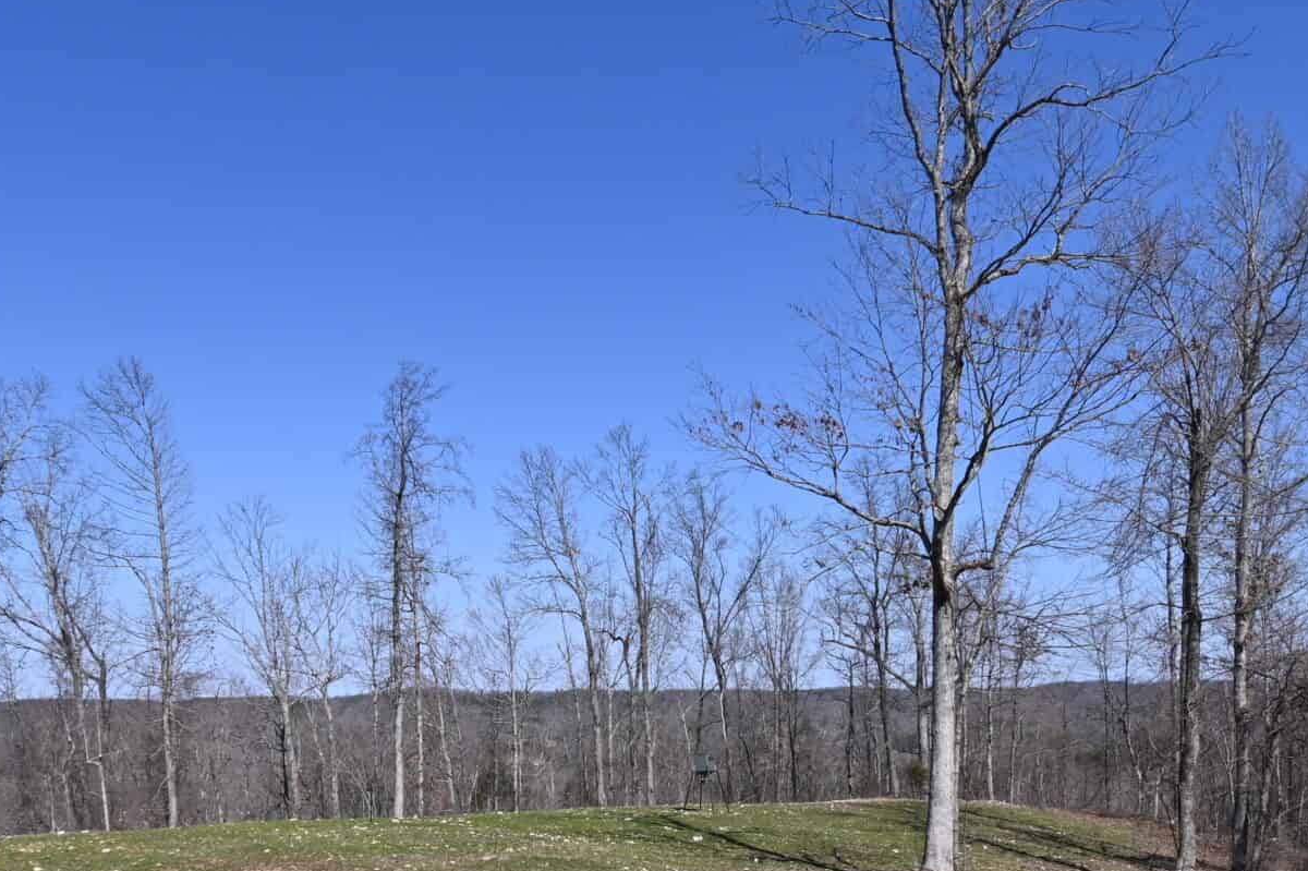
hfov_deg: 58.0
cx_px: 494
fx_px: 1162
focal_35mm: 32
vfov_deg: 39.3
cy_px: 709
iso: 100
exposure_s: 1/400
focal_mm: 10
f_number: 8
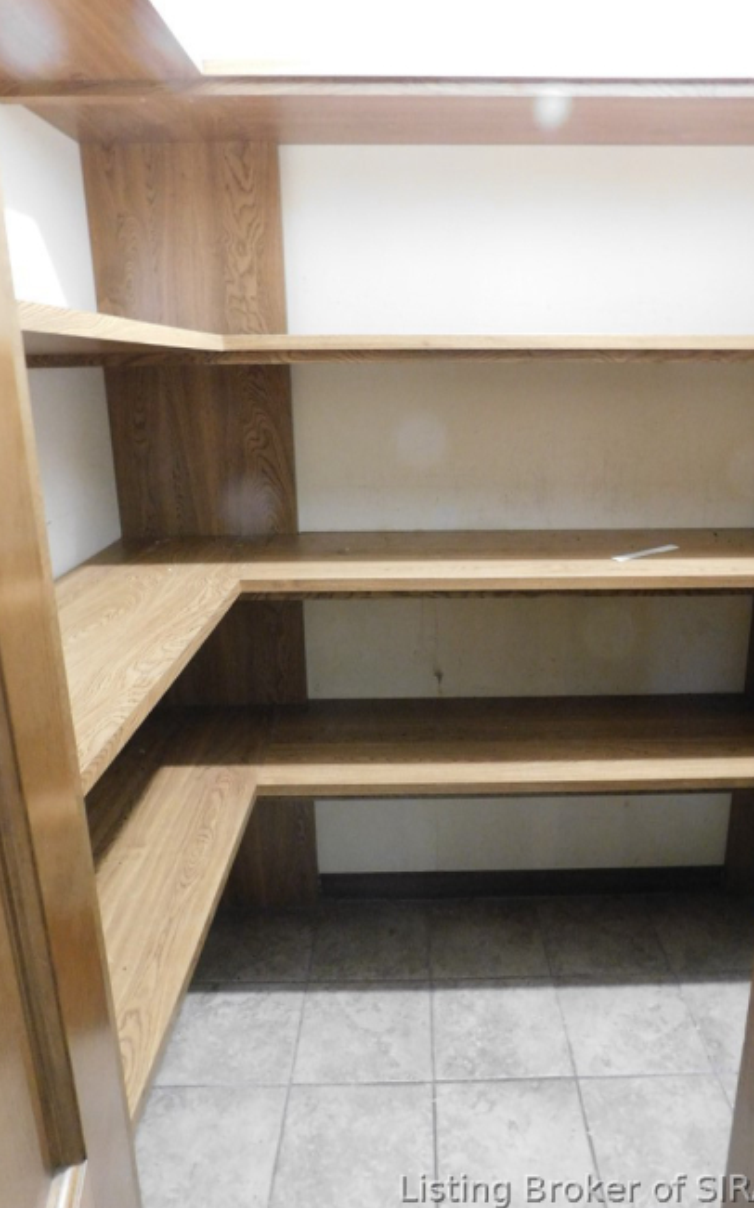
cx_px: 436
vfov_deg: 72.6
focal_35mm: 25
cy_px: 596
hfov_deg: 49.1
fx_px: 822
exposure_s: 1/8
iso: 720
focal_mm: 4
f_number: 3
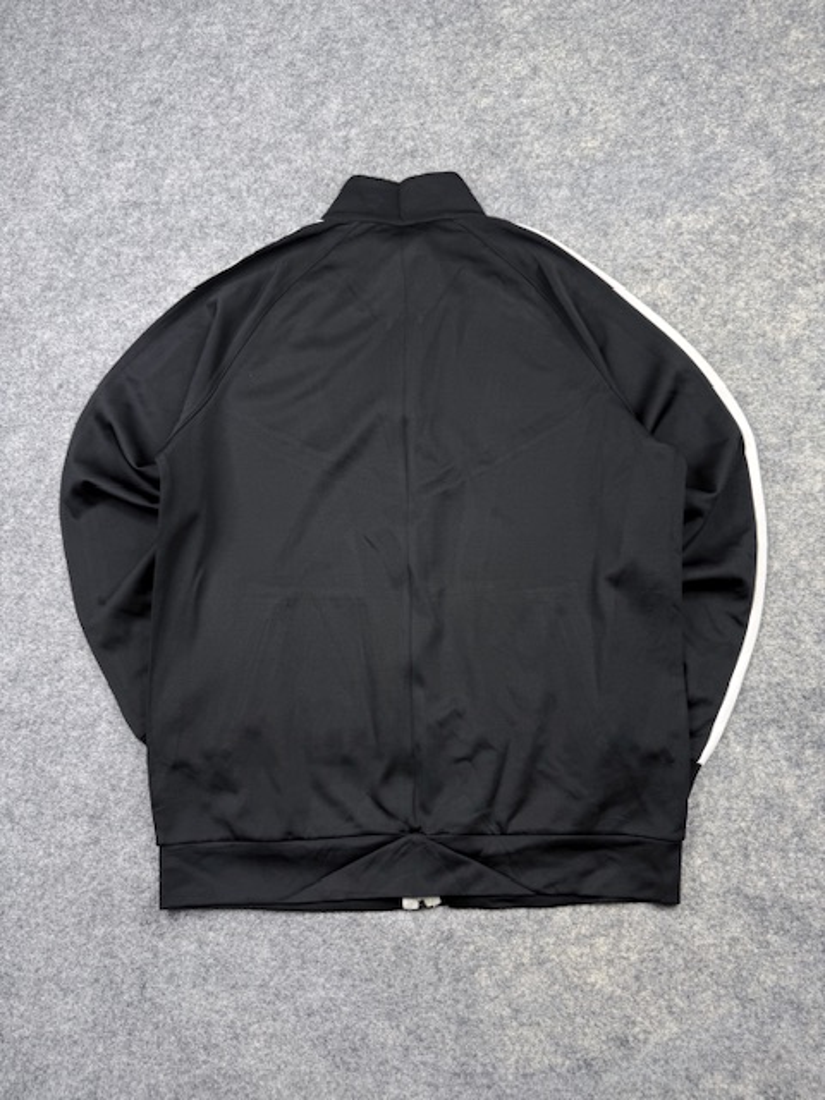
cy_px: 550
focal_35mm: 24
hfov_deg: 56.8
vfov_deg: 71.6
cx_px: 412
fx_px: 763
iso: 80
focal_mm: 6.76
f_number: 1.78
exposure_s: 1/100
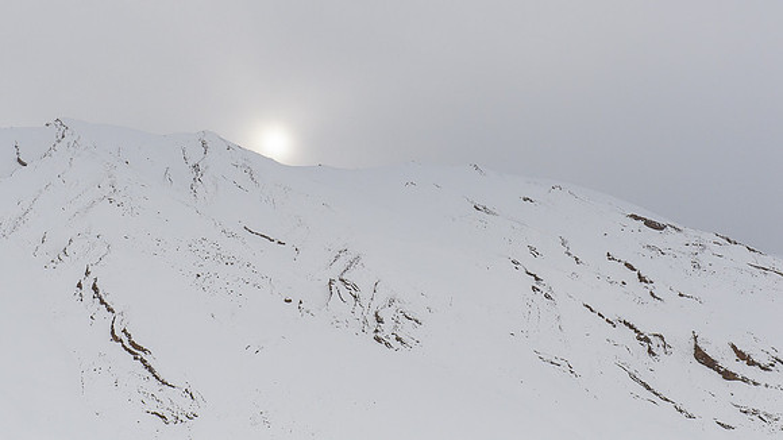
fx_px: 1677
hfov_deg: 26.3
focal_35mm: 81
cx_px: 352
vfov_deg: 14.9
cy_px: 153
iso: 1000
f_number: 14
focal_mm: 70
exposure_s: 1/1600
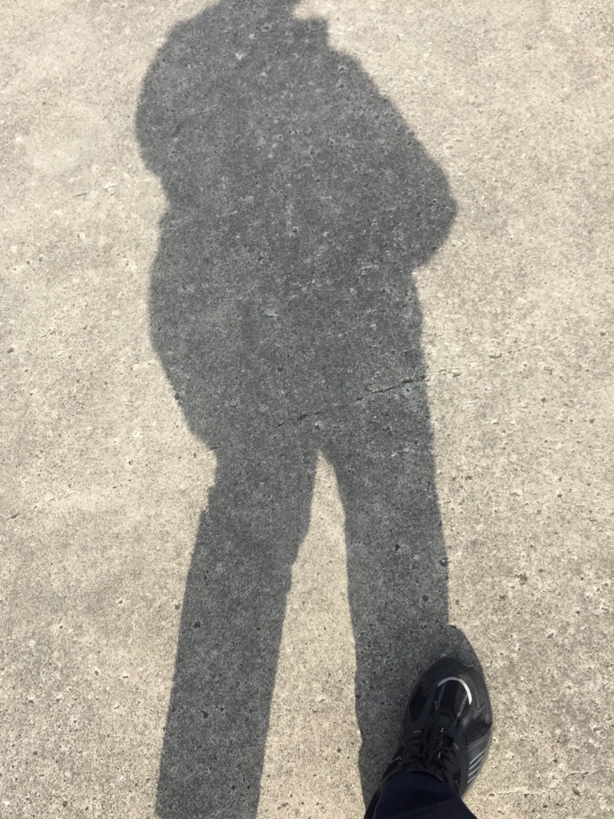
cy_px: 410
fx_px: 686
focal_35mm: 29
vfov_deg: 61.7
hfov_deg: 48.2
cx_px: 307
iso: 32
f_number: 2.2
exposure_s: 1/1412
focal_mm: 4.15
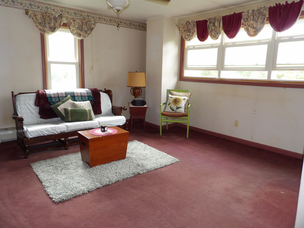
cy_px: 114
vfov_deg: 56.8
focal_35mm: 24
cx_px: 152
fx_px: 211
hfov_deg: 71.6
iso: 181
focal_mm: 4.3
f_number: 3.2
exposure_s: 1/33
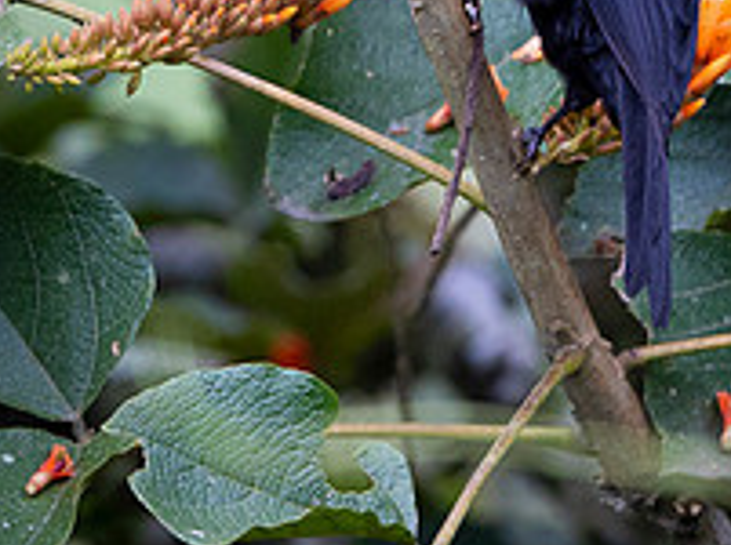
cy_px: -193
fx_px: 45722
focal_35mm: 2169
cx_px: 592
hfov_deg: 0.9
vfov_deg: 0.7
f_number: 4
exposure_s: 1/100
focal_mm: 500
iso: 2000
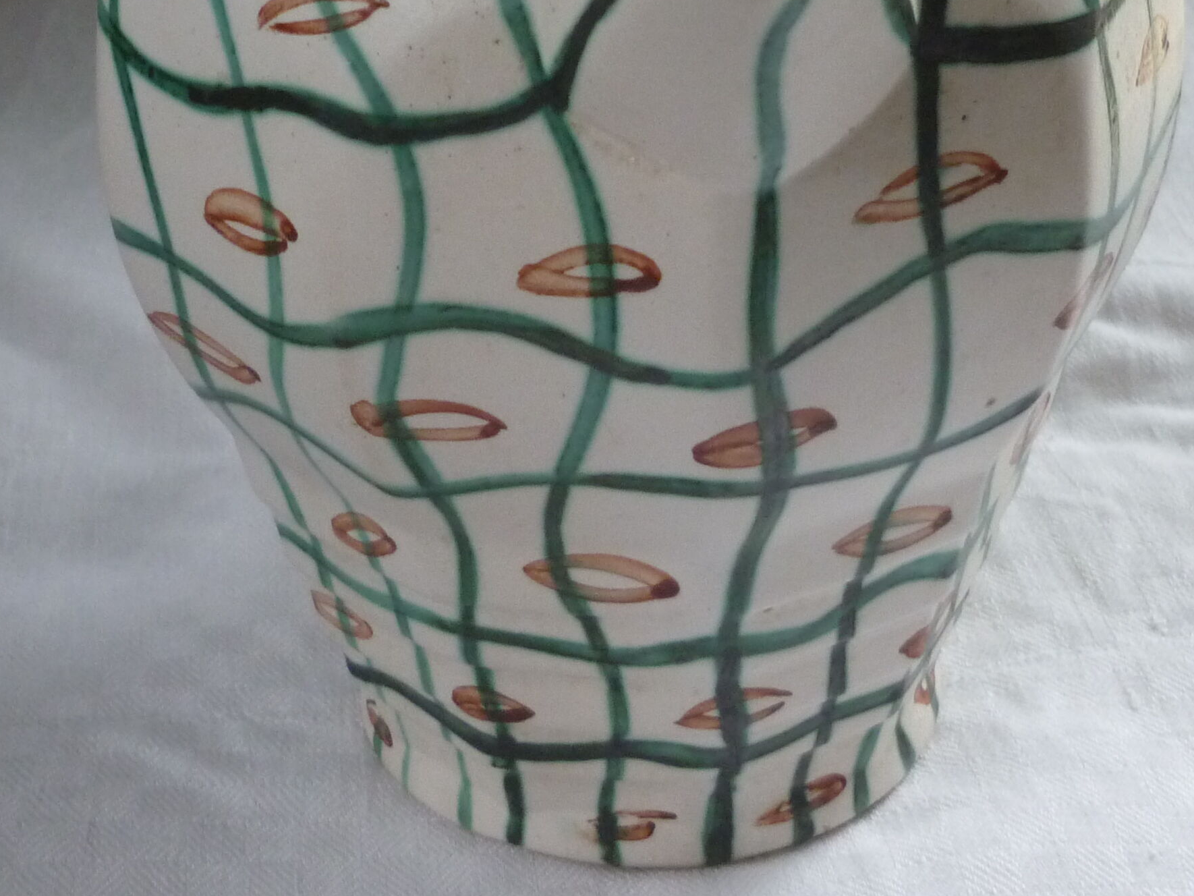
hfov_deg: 28.6
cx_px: 621
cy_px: 206
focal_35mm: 68
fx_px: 2346
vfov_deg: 21.4
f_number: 2.8
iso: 250
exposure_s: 1/30
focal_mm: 5.5
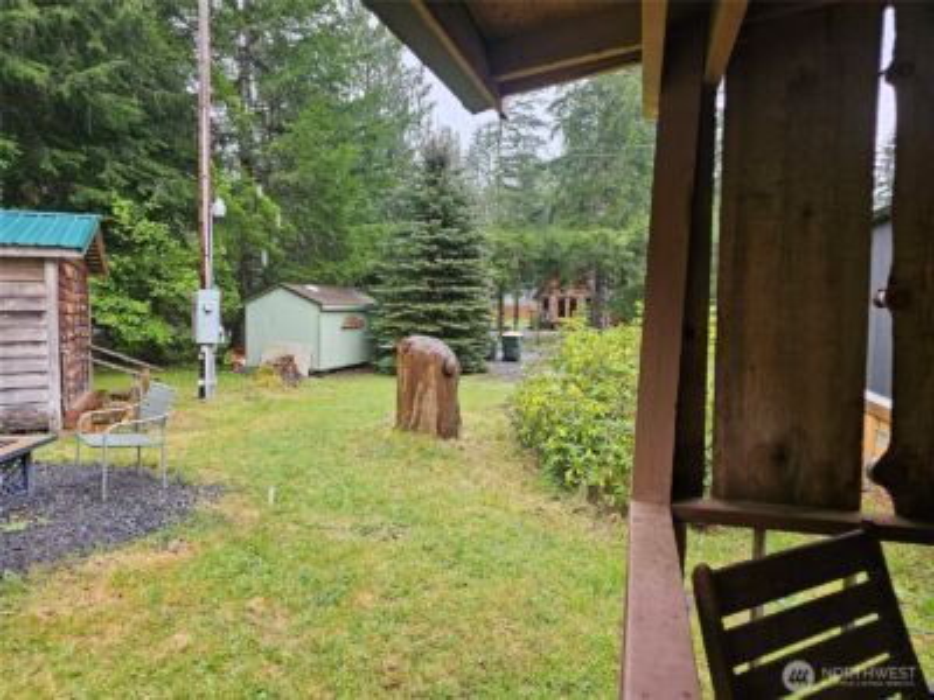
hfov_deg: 73.9
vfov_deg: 58.9
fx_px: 621
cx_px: 467
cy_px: 350
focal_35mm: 23
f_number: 1.7
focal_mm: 6.3
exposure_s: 1/180
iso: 80
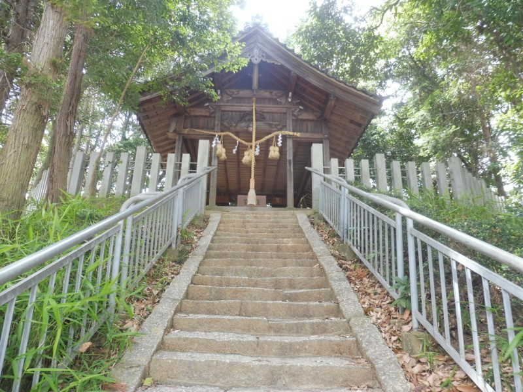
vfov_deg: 56.8
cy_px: 196
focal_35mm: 24
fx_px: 363
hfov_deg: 71.6
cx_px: 262
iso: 250
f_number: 3.3
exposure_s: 1/60
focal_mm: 4.3
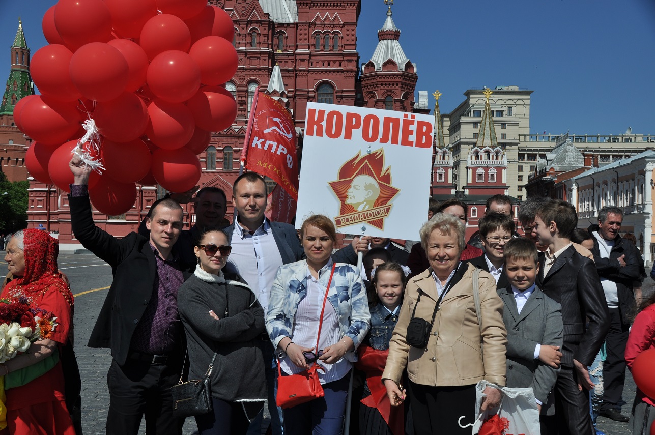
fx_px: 709
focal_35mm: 39
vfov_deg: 34.1
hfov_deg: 49.6
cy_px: 218
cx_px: 328
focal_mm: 26
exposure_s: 1/1000
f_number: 9
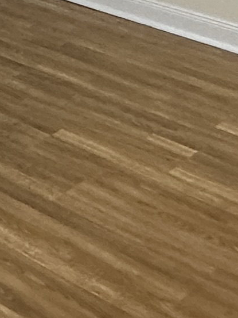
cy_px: -89
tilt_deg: -11.7
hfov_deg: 13.8
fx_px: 935
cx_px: -103
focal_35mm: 102
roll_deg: -2.3
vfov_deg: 18.0
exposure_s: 1/60
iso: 500
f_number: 2.2
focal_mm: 2.22
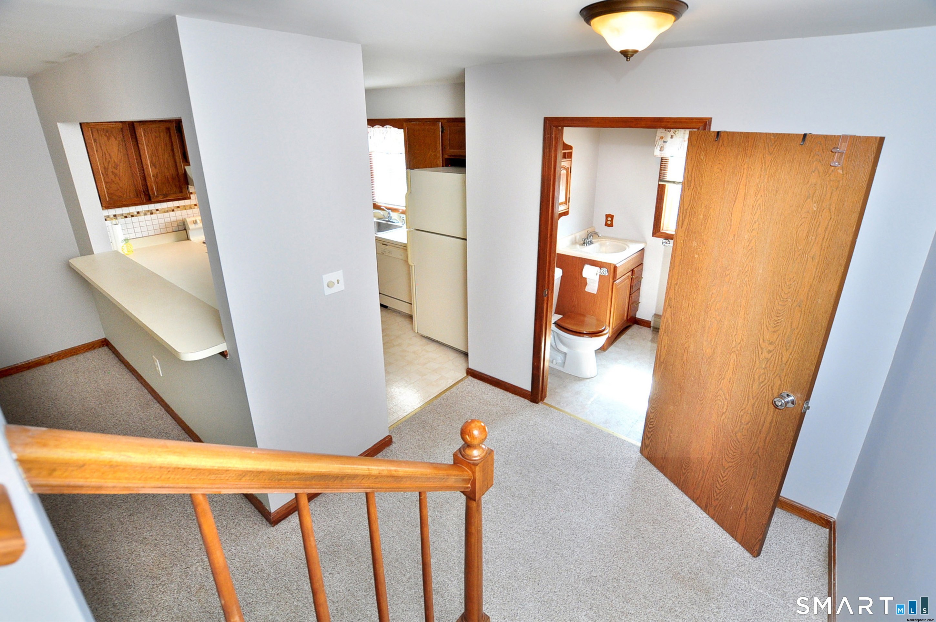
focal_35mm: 15
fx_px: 390
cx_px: 468
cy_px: 311
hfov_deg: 100.5
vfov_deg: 77.2
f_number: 5
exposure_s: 1/80
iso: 640
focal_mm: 10
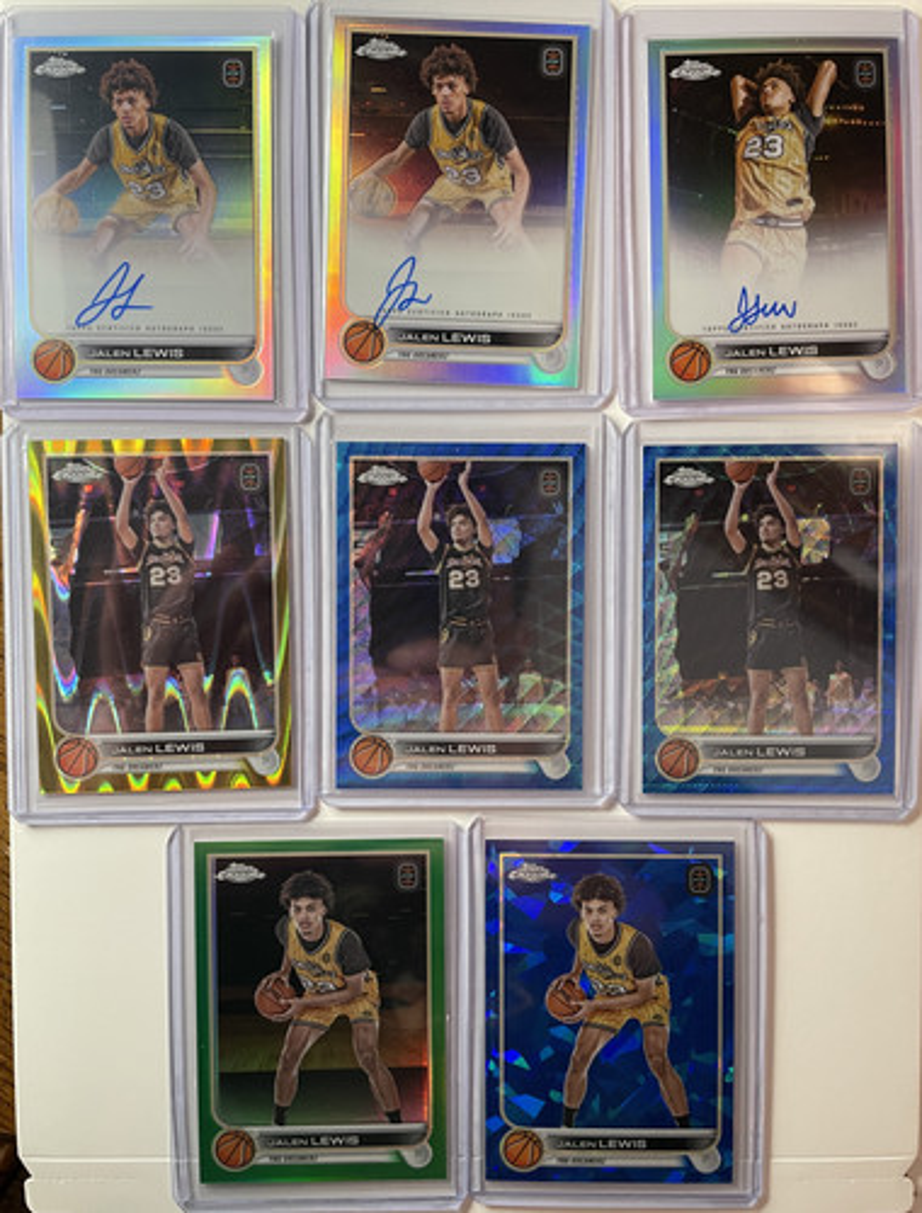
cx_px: 461
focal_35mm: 26
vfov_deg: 67.0
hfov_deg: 53.5
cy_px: 606
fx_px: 916
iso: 80
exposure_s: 1/59
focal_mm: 4.2
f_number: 1.6
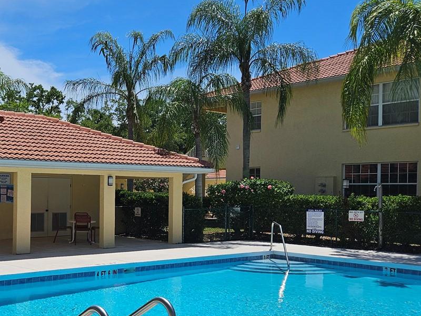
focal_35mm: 46
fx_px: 559
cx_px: 93
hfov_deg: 39.8
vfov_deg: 31.3
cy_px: 204
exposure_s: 1/4361
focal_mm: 5.4
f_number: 1.8
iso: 25
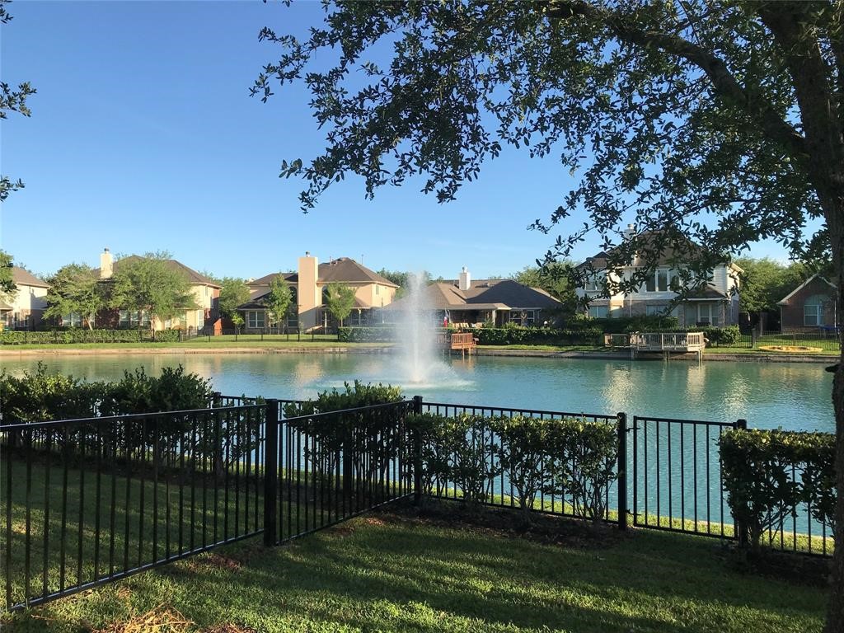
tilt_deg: -0.9
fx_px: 683
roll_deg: +0.2
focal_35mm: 28
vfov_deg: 49.7
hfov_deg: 63.4
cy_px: 316
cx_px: 422
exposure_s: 1/1389
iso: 20
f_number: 1.8
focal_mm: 3.99
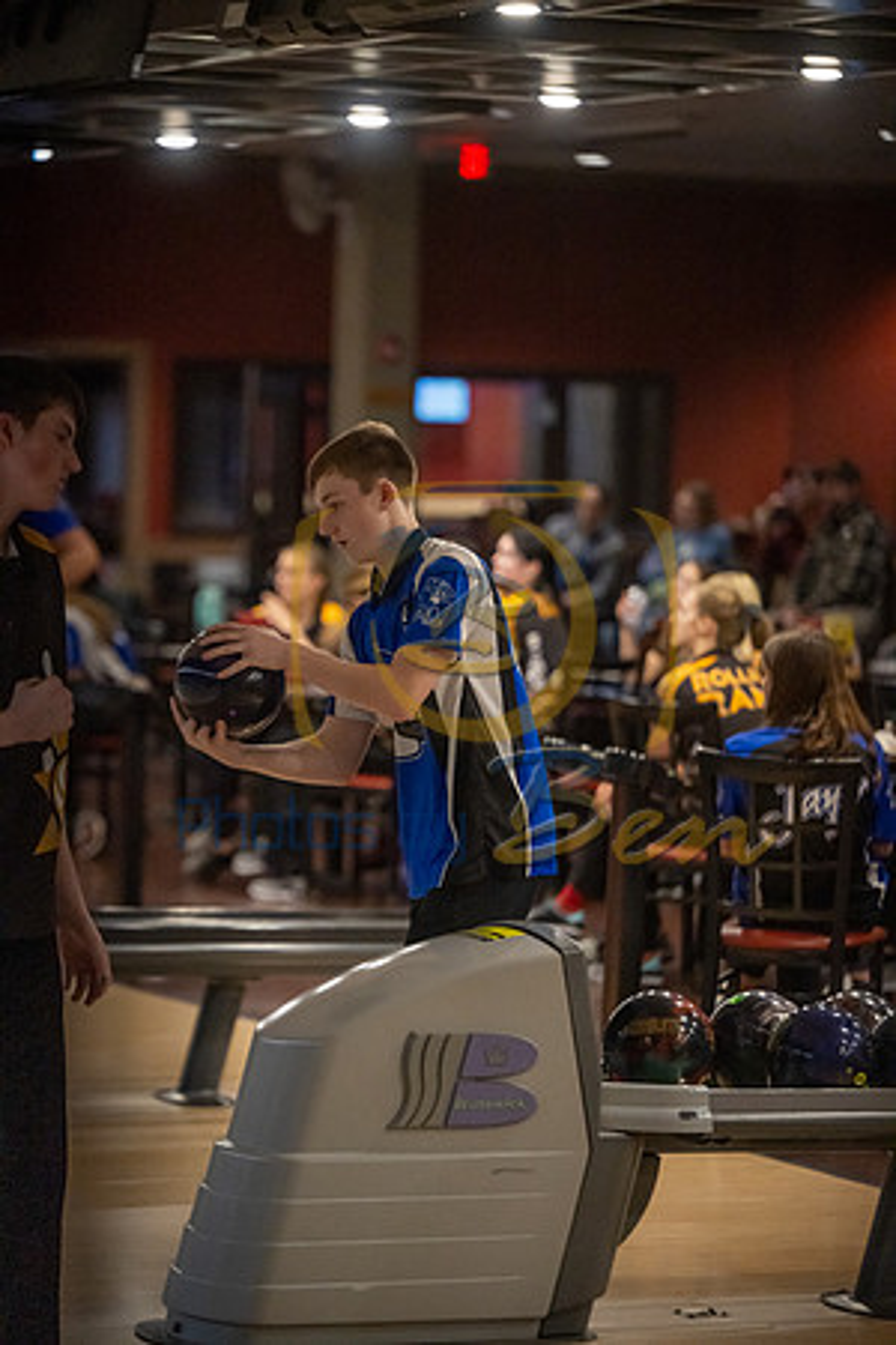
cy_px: 672
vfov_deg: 14.7
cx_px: 448
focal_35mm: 140
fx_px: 5226
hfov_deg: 9.8
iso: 4000
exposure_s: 1/1000
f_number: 2.8
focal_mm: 140
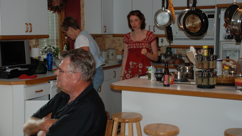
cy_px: 58
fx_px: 385
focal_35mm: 60
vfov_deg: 20.0
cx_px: 121
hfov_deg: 34.9
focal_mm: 38
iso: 200
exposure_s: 1/60
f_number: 4.5
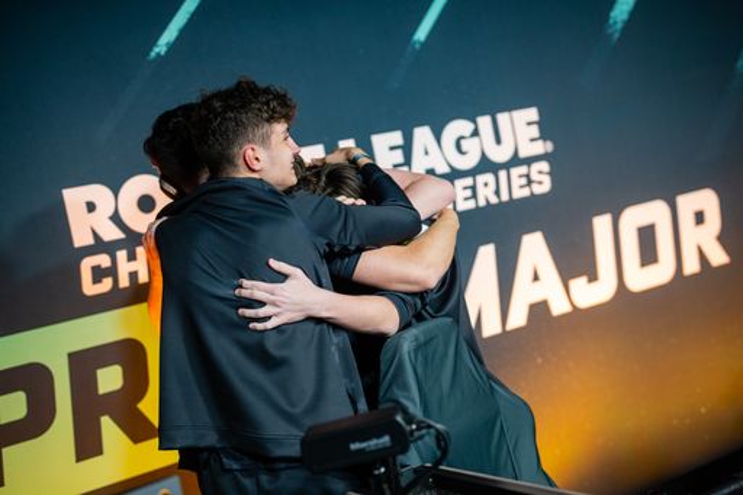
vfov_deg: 25.6
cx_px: 377
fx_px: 1090
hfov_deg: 37.6
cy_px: 251
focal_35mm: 53
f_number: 1.8
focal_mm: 50
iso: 1250
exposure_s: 1/300
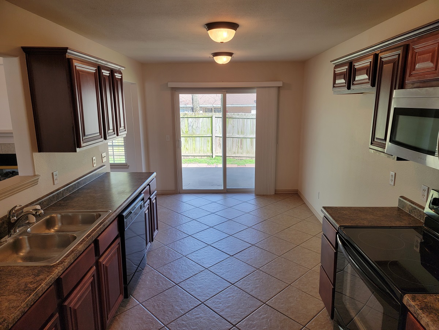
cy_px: 165
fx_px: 304
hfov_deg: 71.6
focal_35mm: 24
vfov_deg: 56.8
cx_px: 220
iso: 80
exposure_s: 1/120
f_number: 1.8
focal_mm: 6.7
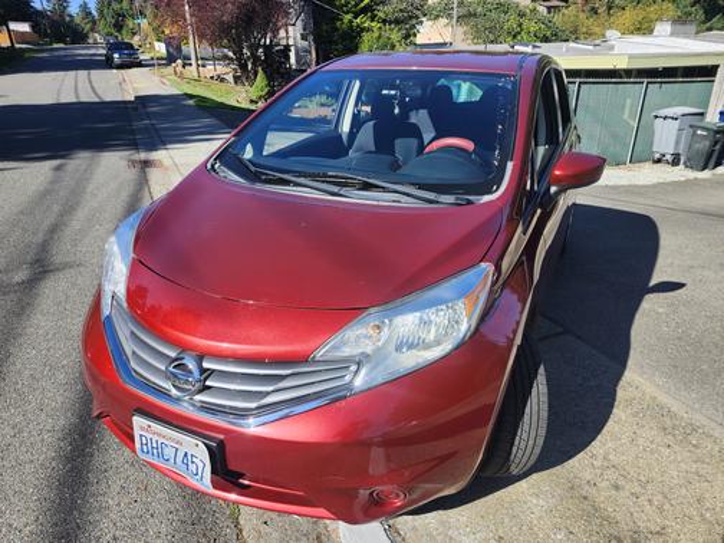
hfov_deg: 73.9
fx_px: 481
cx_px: 362
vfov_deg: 58.9
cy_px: 272
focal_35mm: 23
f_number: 1.8
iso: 25
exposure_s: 1/767
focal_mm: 5.54
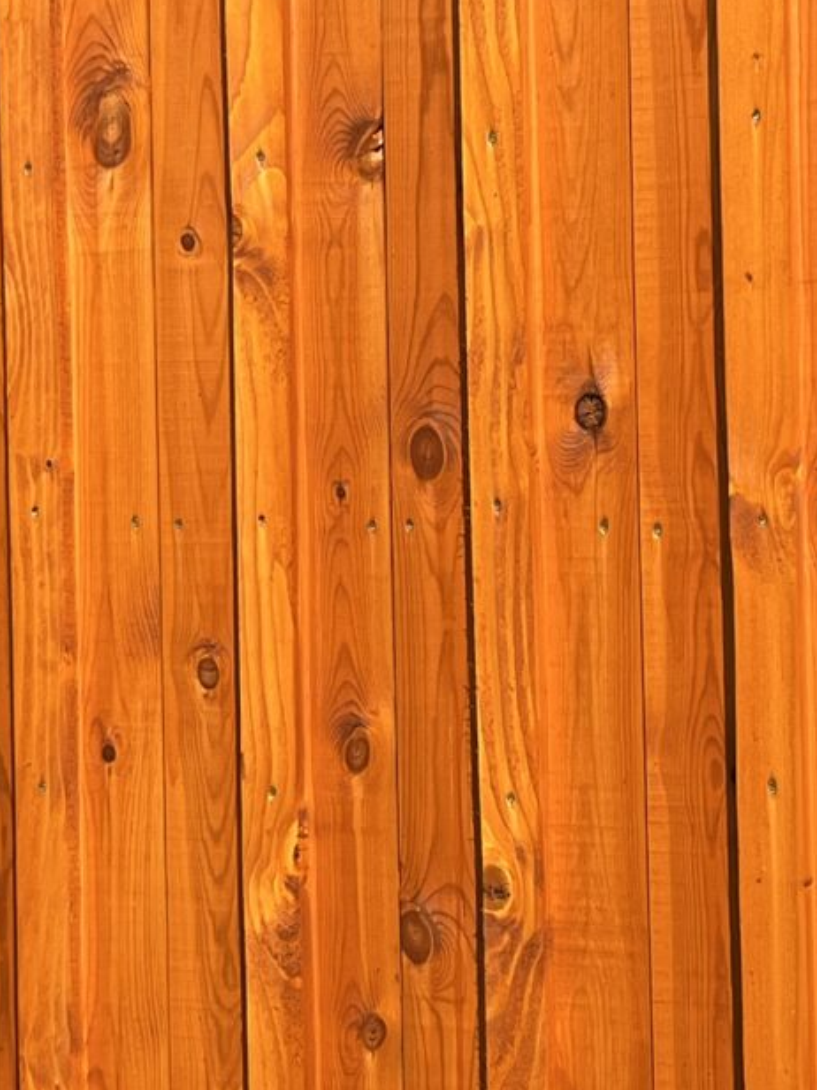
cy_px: 274
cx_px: 414
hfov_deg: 13.7
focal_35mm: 108
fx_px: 3399
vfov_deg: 18.1
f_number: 1.6
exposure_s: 1/2513
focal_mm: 5.1
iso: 50
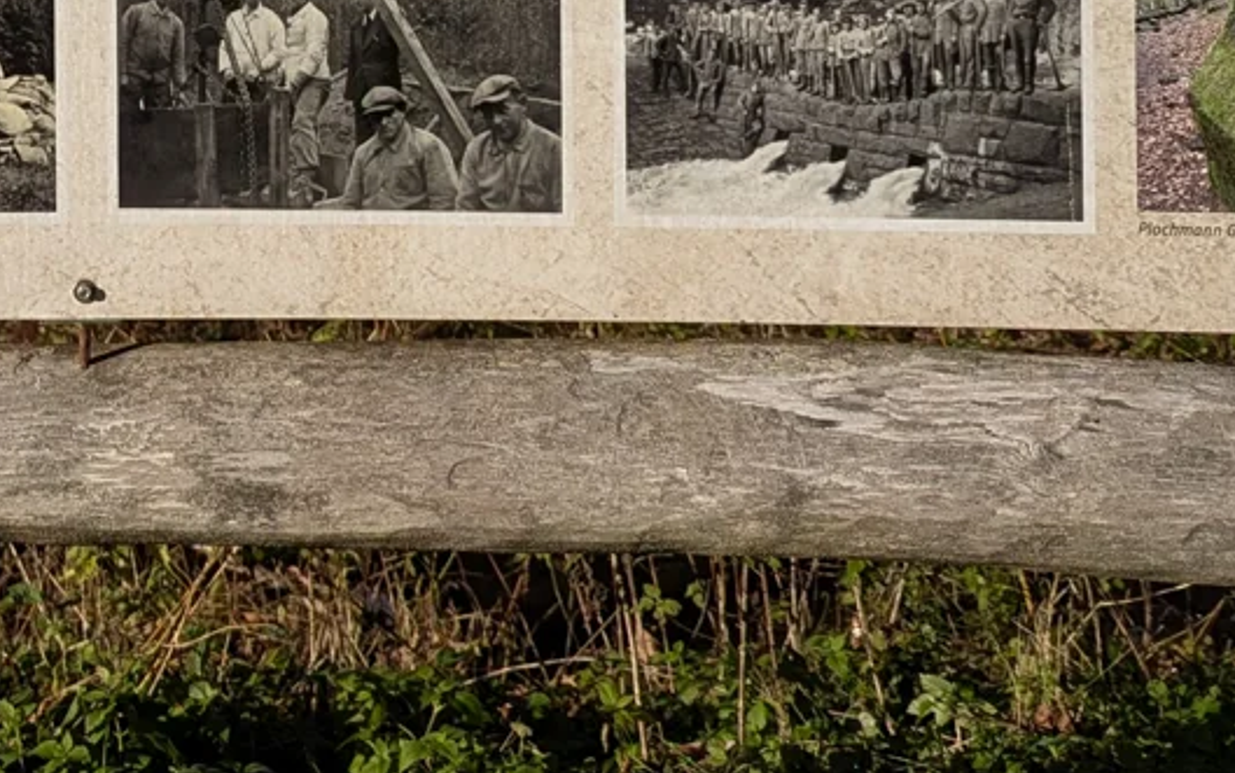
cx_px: 100
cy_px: -563
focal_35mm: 77
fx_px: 2592
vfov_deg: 15.0
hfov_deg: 25.9
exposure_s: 1/2262
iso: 50
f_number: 1.85
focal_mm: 6.81
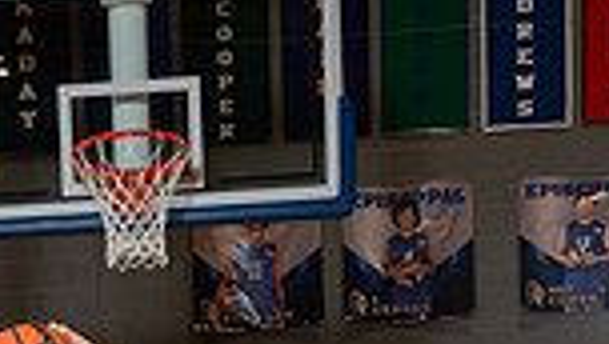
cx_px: 104
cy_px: 888
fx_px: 1601
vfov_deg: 10.3
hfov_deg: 21.2
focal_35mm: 99
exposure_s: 1/250
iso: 400
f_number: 5.6
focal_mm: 32
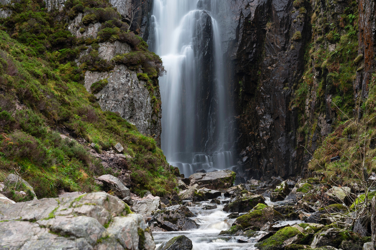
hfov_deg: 30.1
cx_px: 188
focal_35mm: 67
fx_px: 699
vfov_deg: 20.3
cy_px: 125
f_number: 11
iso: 100
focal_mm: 67
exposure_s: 1/2.5
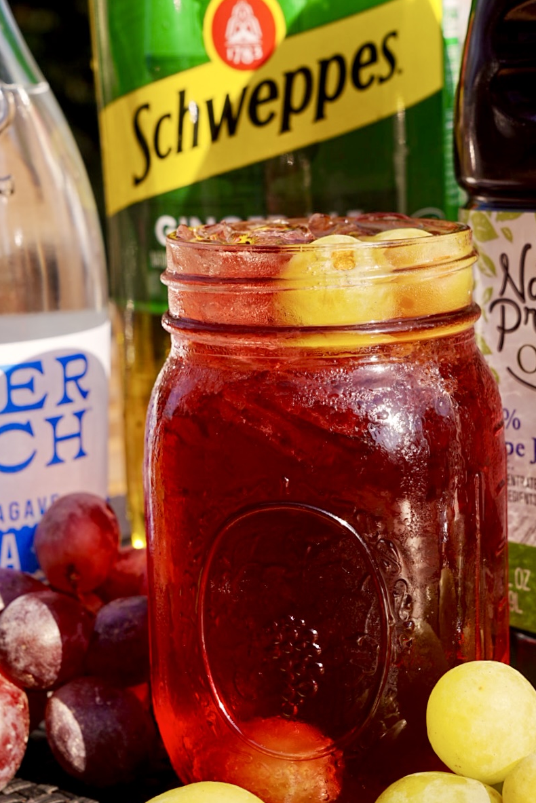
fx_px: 1775
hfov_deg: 17.2
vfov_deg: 25.5
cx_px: 263
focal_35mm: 80
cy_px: 372
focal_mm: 40.3
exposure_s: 1/250
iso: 100
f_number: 8
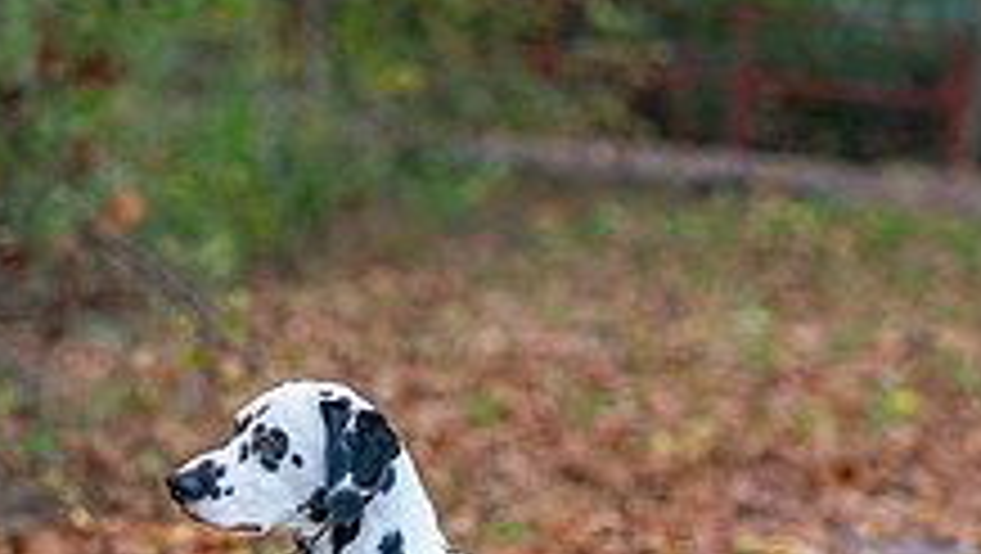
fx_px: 7393
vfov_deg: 4.3
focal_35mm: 284
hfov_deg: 7.6
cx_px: 387
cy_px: 529
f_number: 2.8
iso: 1000
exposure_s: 1/400
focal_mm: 102
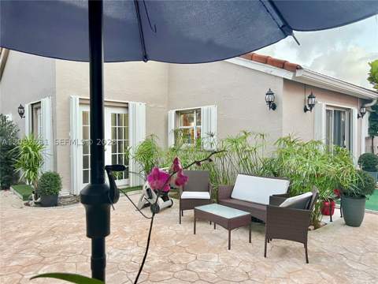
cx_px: 189
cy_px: 142
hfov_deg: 67.3
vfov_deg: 53.1
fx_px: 284
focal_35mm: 26
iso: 500
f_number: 1.5
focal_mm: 5.7
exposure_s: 1/49
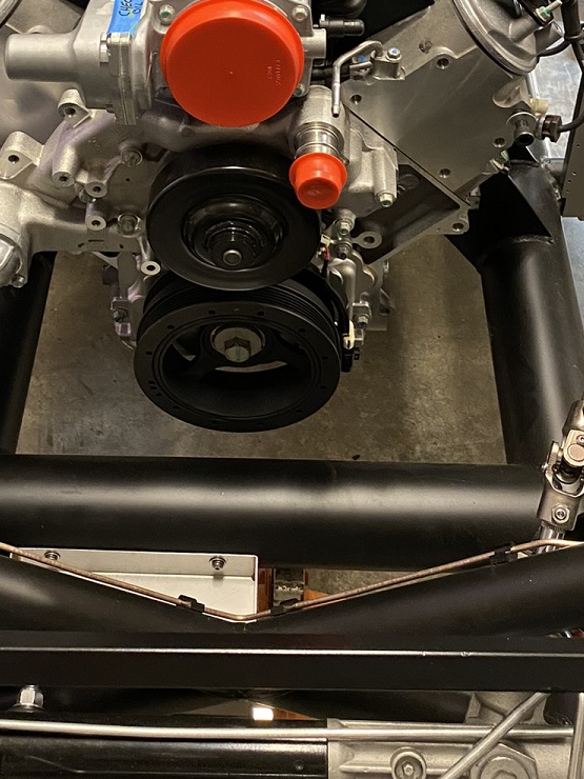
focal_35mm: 54
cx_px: 217
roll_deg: +4.2
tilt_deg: -40.0
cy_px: 126
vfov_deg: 34.2
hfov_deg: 26.9
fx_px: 1215
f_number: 1.8
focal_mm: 4.25
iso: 500
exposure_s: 1/30
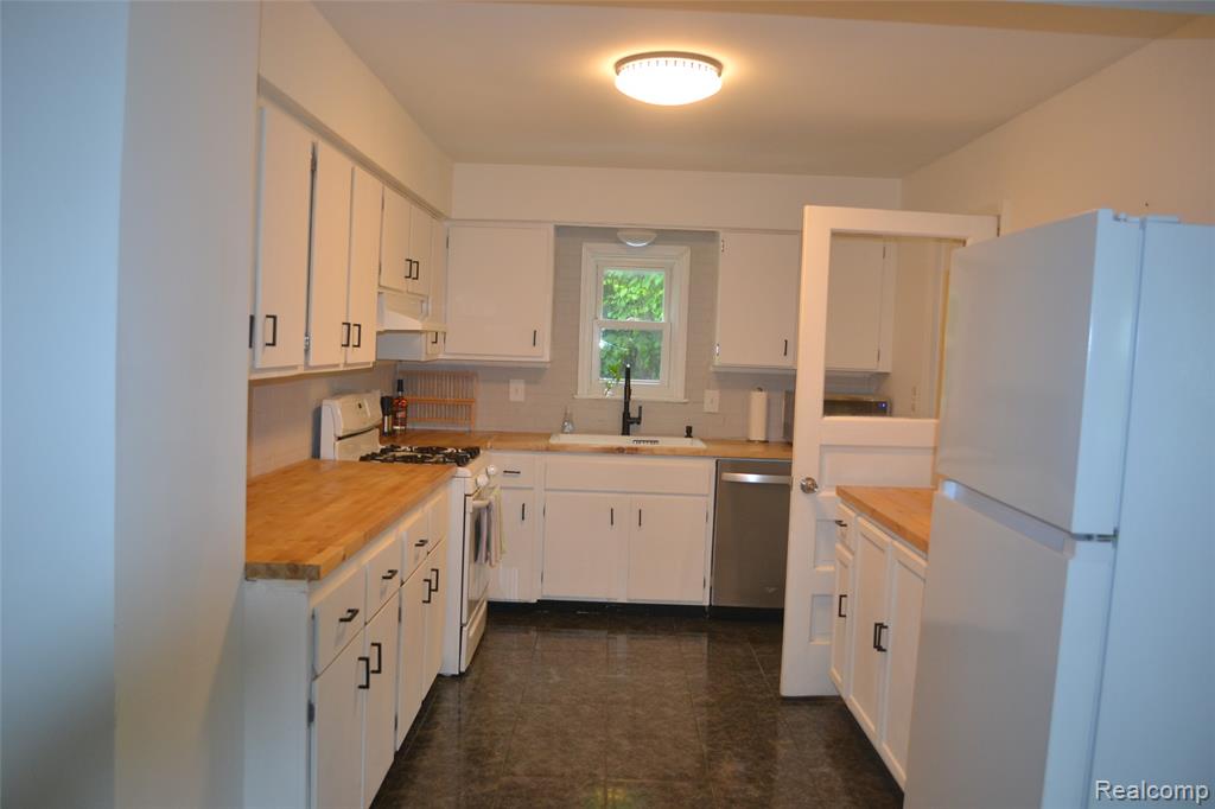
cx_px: 608
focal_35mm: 27
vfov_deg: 47.9
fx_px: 911
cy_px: 404
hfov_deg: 67.4
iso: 500
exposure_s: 1/60
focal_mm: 18
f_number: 3.5
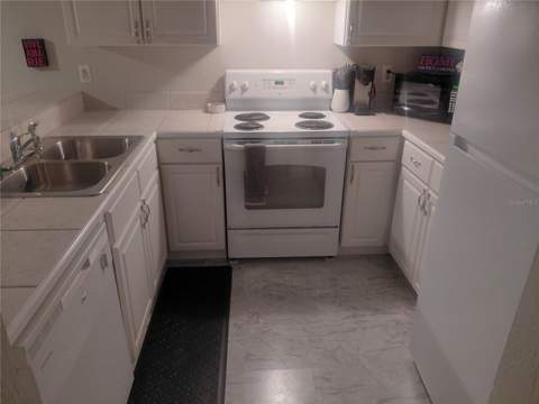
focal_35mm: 25
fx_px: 389
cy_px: 202
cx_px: 270
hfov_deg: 69.4
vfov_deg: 54.9
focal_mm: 4.69
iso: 400
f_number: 1.8
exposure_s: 1/60
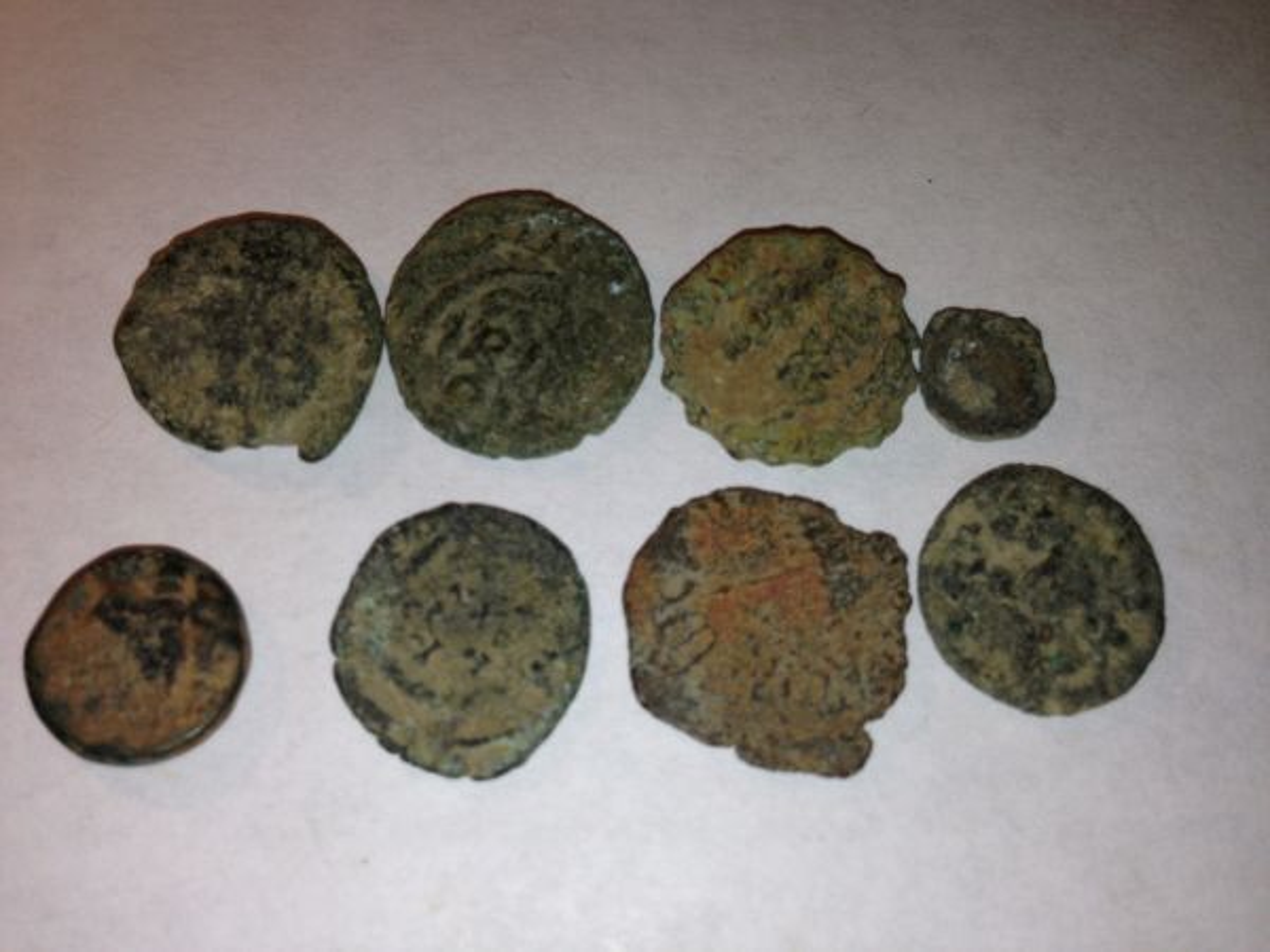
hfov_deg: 55.4
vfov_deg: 42.9
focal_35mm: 33
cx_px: 635
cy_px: 476
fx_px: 1211
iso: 50
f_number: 2.4
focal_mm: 4.13
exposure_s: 1/1121
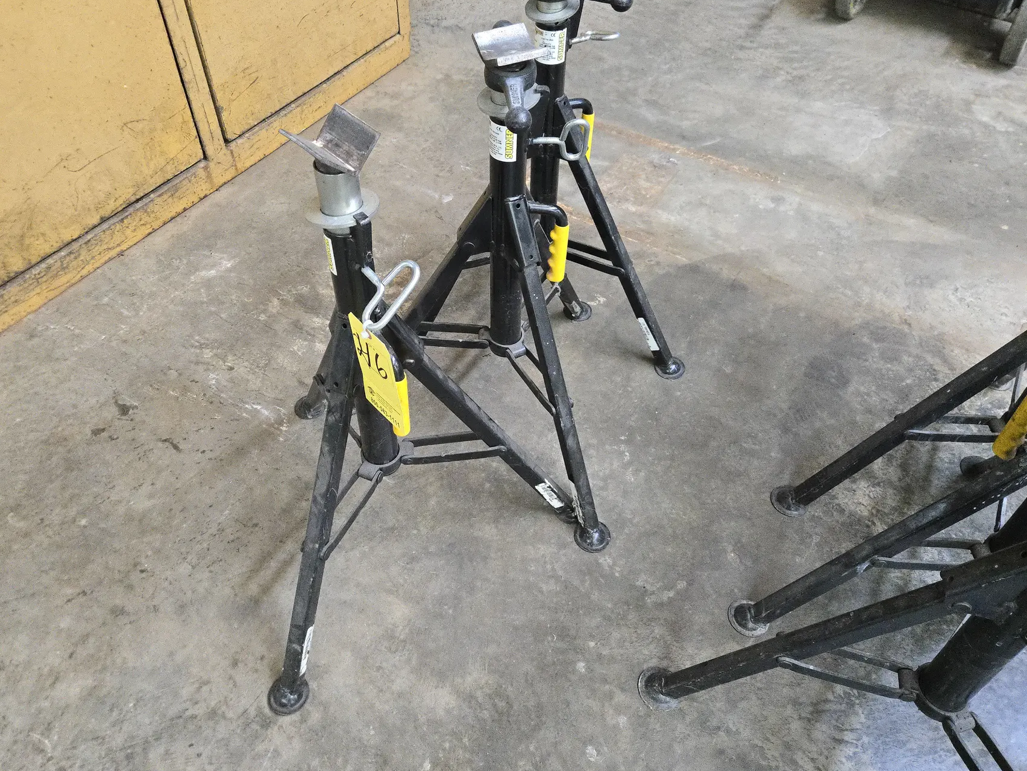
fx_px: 801
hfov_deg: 65.3
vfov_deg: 51.1
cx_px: 488
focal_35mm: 27
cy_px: 323
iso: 1000
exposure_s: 1/120
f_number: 1.8
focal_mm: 5.4
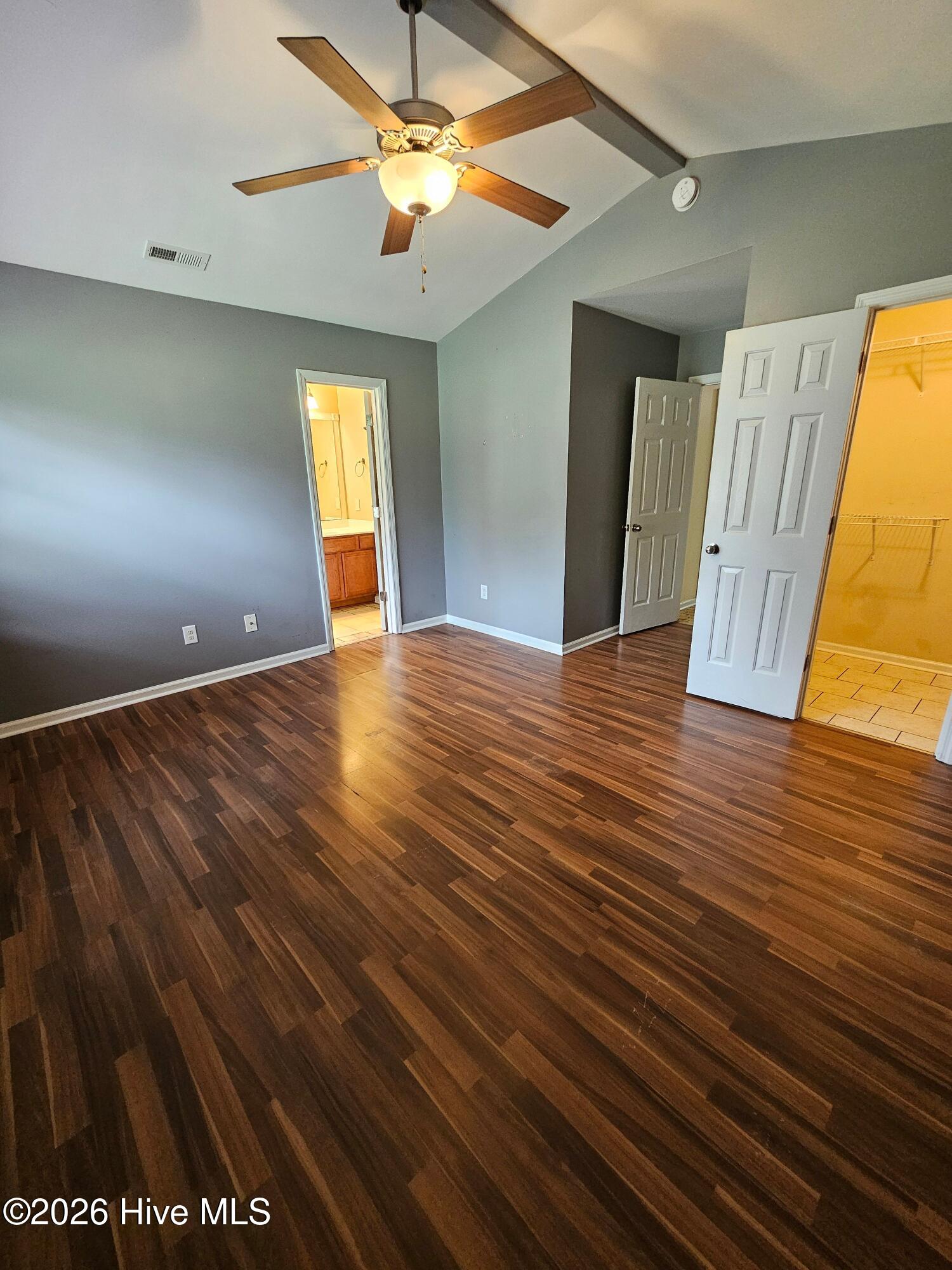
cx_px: 476
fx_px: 477
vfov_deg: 106.2
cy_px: 635
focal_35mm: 13
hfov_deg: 89.9
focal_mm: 2.2
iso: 320
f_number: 2.2
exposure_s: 1/40
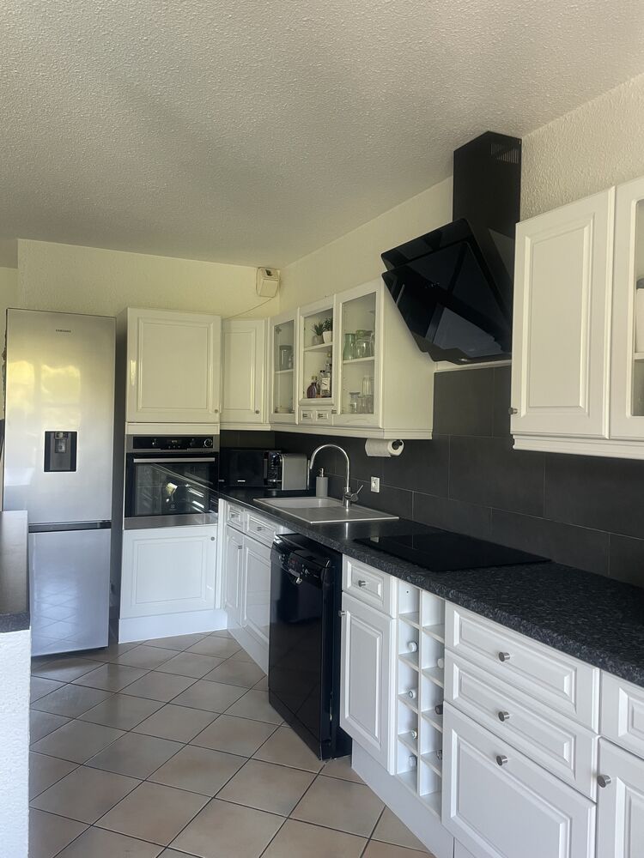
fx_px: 645
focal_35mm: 26
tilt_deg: -0.9
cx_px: 322
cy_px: 429
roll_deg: -0.6
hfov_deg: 53.1
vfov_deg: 67.3
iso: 125
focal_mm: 4.2
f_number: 1.6
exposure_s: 1/60
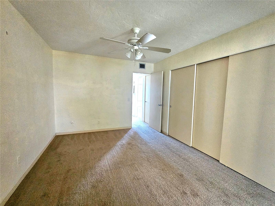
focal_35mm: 13
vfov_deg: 89.9
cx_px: 138
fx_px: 103
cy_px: 103
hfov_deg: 106.2
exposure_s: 1/30
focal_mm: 2.2
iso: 640
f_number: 2.2
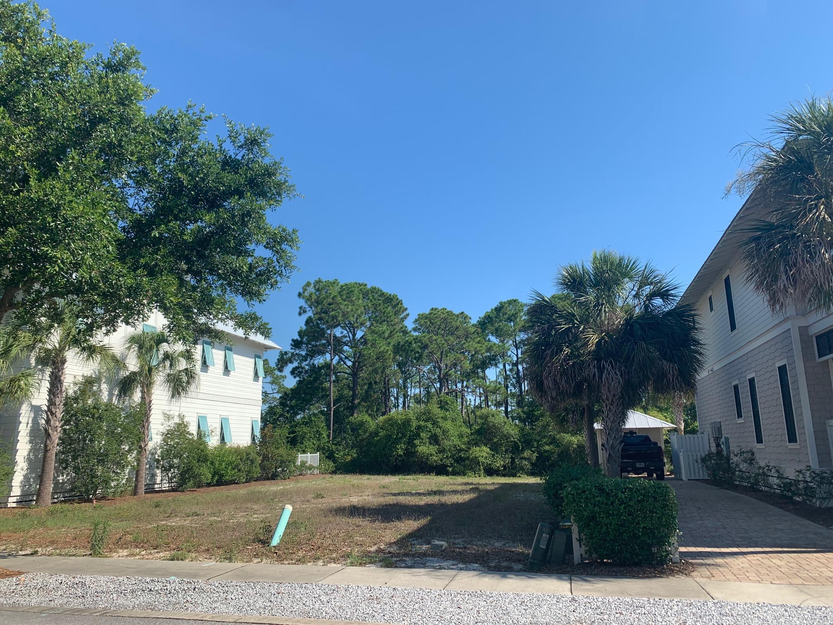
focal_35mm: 26
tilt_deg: +11.3
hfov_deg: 67.3
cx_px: 416
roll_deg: +0.9
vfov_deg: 53.1
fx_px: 626
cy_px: 312
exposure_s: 1/1812
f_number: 1.8
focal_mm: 4.25
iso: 25
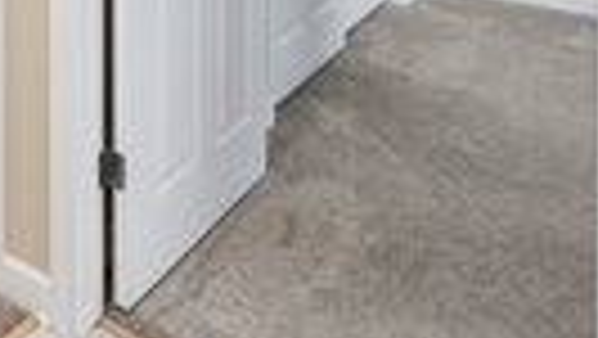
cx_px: -144
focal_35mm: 49
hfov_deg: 33.2
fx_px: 777
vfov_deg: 19.4
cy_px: -241
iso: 400
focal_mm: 13
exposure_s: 1/2.5
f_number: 8
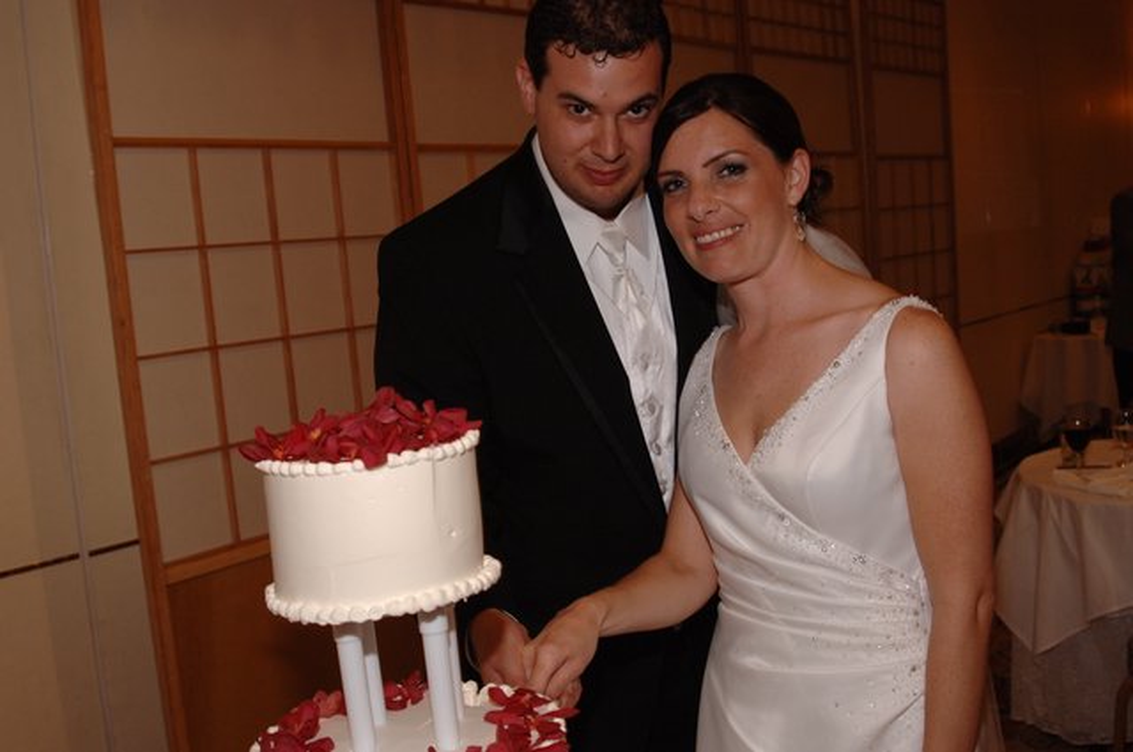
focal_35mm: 42
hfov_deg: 46.5
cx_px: 566
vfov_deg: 31.8
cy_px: 376
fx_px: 1320
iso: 400
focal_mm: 28
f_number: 5.6
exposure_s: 1/50
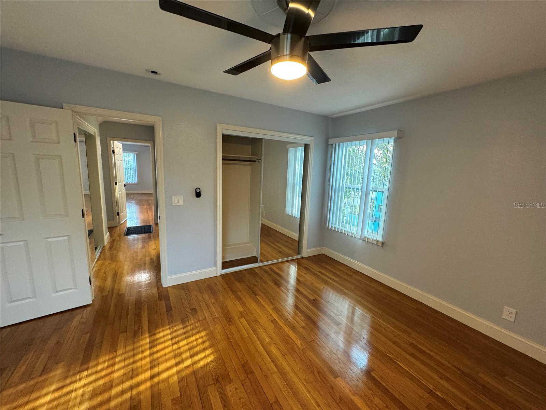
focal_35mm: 14
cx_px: 273
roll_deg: -2.0
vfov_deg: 85.7
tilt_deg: -9.8
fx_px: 221
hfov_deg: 102.1
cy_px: 205
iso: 250
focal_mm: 2.22
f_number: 2.2
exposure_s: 1/60
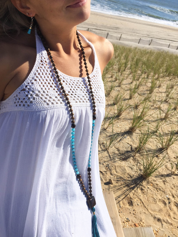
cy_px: 118
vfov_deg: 61.7
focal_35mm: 29
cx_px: 89
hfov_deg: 48.2
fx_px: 199
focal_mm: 4.15
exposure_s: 1/4950
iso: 32
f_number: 2.2
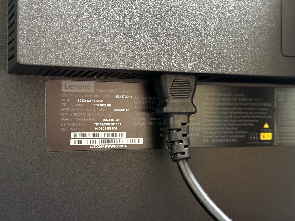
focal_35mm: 48
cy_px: 110
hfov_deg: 39.7
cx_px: 148
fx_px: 409
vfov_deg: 30.3
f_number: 1.78
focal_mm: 6.76
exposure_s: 1/30
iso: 640
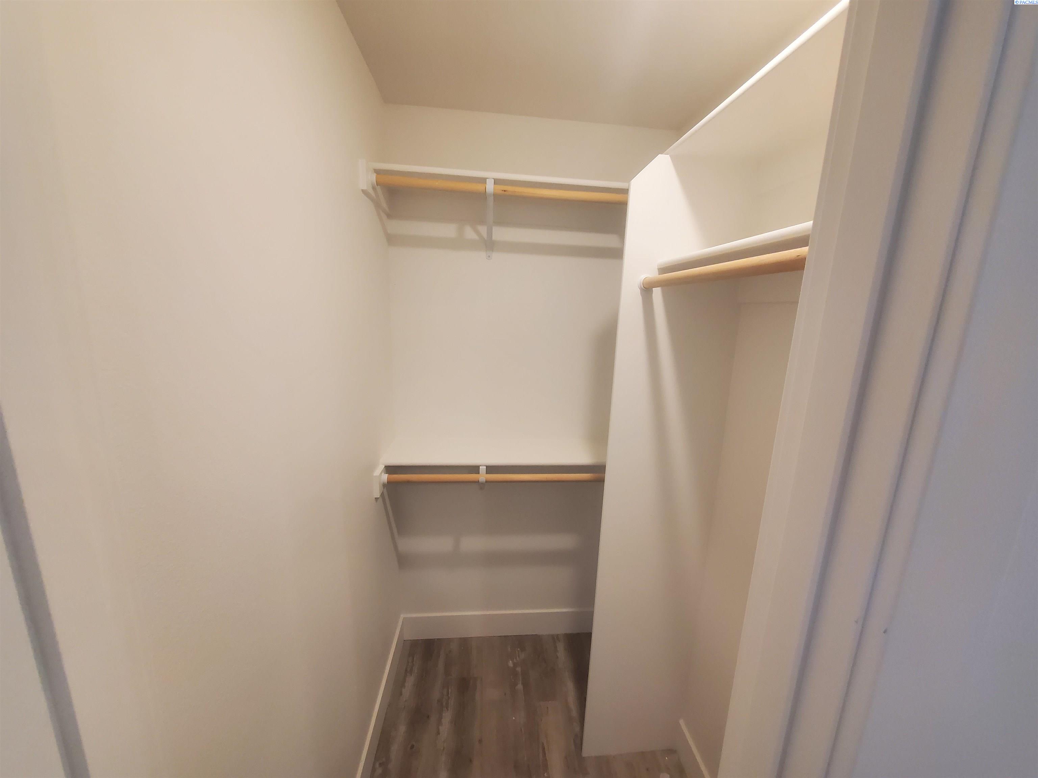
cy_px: 389
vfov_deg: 89.9
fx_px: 390
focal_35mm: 13
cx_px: 519
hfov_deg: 106.2
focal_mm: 1.8
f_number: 2.2
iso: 250
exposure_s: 1/60
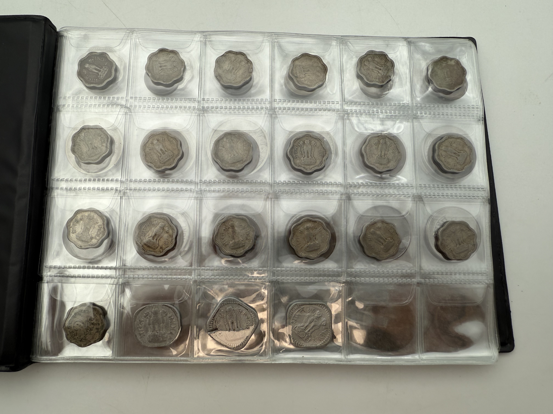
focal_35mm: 24
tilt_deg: -79.4
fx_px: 383
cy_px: 207
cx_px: 276
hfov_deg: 71.6
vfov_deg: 56.8
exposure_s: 1/320
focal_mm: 2.22
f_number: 2.2
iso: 40
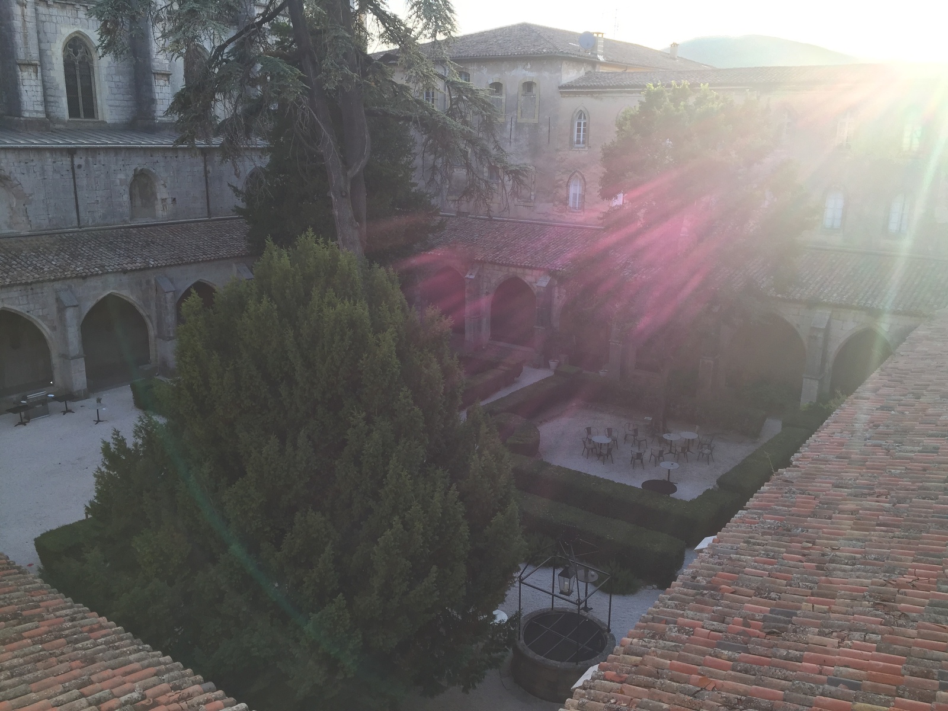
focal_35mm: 29
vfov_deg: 48.2
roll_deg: -1.6
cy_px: 356
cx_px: 474
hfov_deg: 61.7
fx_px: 794
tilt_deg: -13.7
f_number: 2.2
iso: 32
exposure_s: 1/191
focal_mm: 4.15
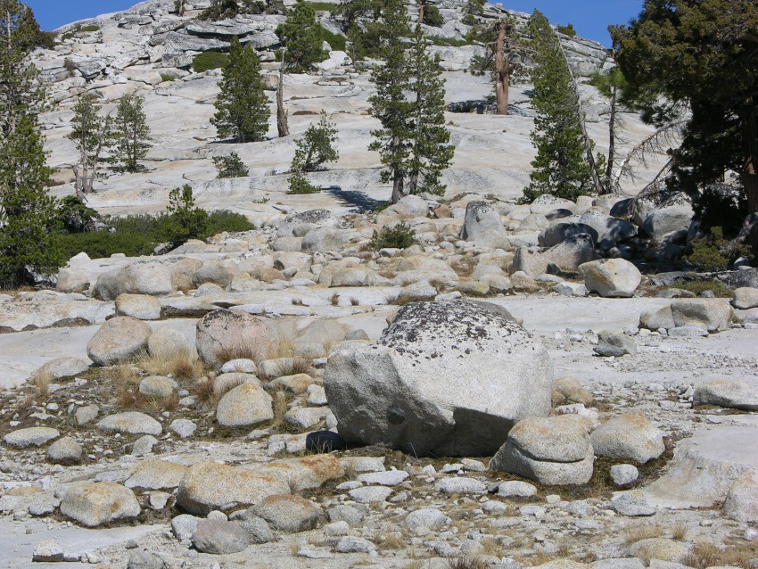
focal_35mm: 112
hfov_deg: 17.5
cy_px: 251
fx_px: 2453
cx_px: 304
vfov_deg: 13.2
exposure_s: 1/470
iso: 50
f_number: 5.7
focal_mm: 23.7
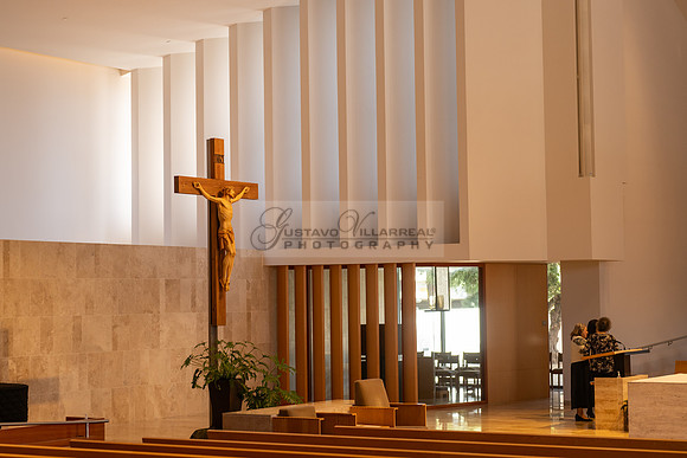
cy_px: 204
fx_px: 1556
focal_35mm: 82
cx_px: 293
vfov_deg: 16.8
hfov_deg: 24.9
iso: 320
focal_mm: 70
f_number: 2.8
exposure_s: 1/160
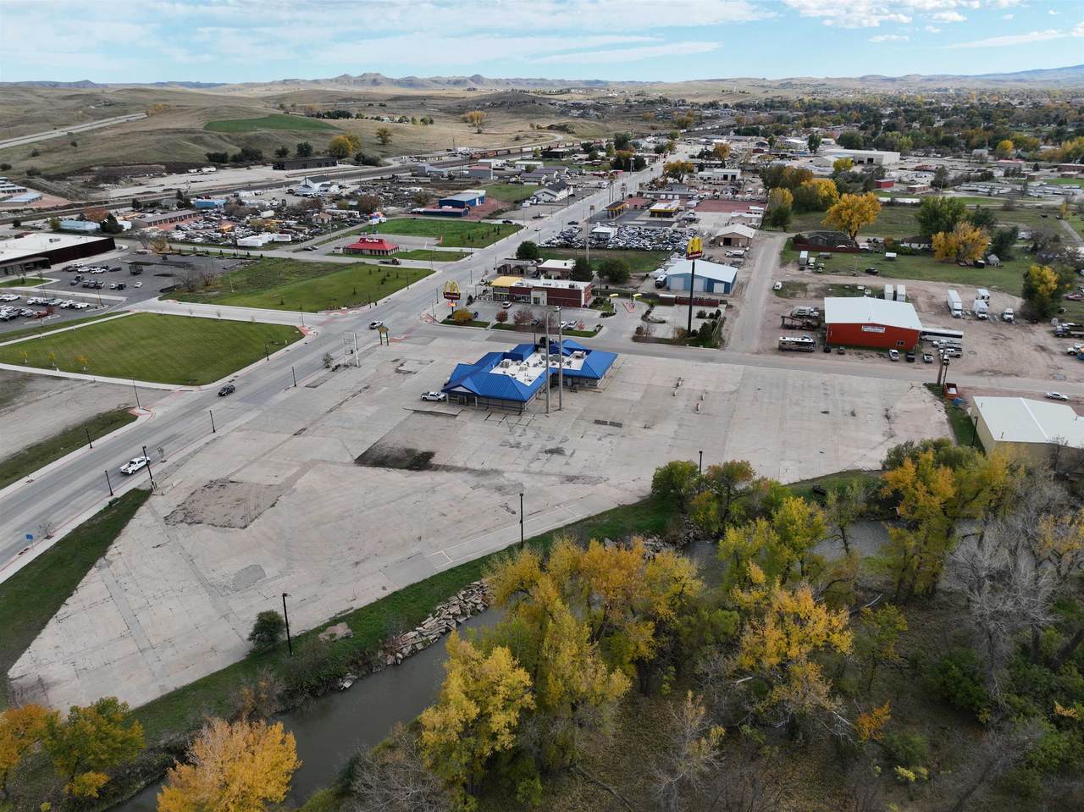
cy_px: 406
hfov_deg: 71.6
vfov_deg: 56.8
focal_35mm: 24
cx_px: 542
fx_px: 751
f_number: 2.8
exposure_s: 1/1600
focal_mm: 12.29
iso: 200
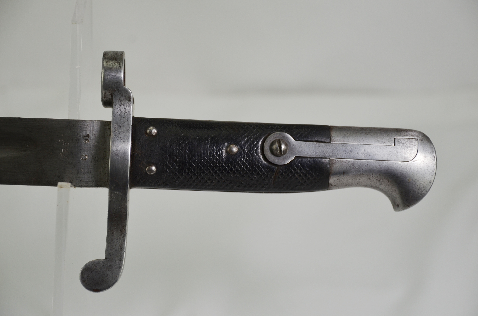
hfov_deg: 17.1
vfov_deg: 11.4
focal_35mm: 120
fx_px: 1590
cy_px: 158
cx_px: 239
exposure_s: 1/500
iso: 360
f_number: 5.6
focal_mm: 80
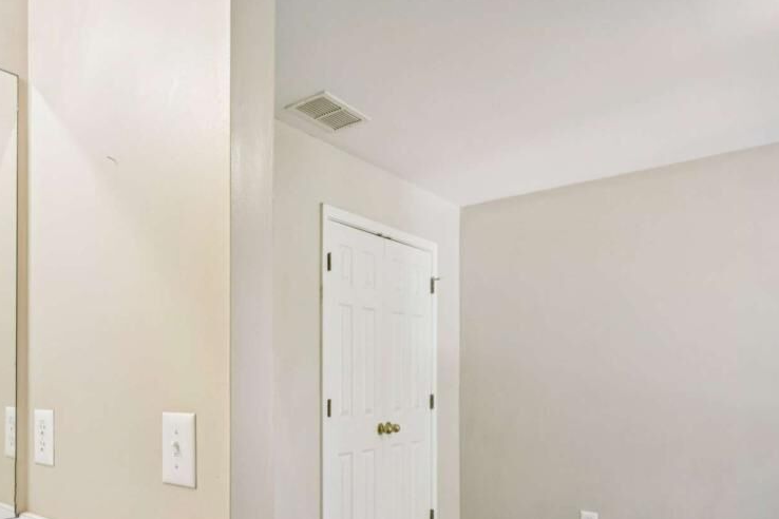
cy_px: 399
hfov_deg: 63.3
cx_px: 154
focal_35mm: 26
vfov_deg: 47.4
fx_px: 563
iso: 400
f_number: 8
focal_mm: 16
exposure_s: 1/30
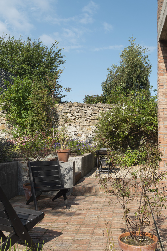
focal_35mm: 37
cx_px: 130
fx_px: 257
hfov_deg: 35.0
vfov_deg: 51.9
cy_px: 123
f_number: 14
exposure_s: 1/60
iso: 100
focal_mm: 24
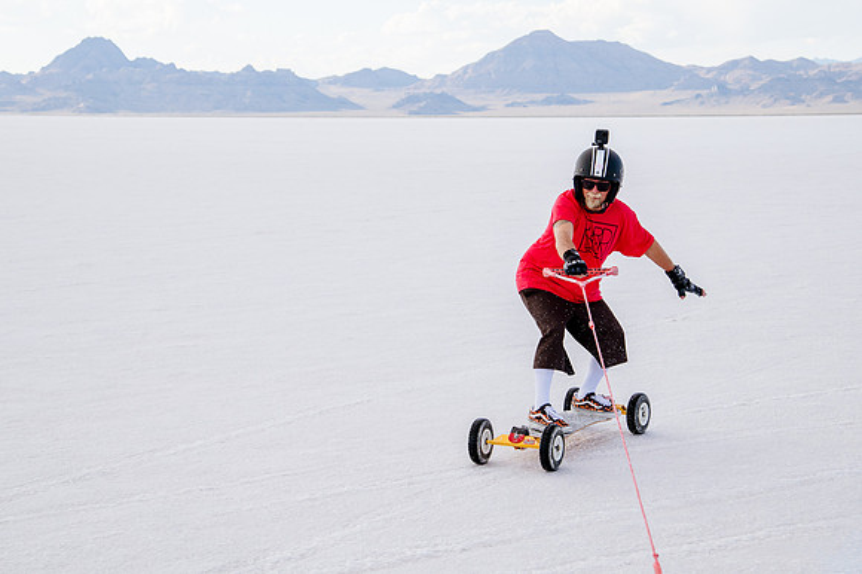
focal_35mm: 71
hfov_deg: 28.5
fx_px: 1696
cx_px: 431
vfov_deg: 19.2
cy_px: 245
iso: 400
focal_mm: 58
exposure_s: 1/1600
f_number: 5.6
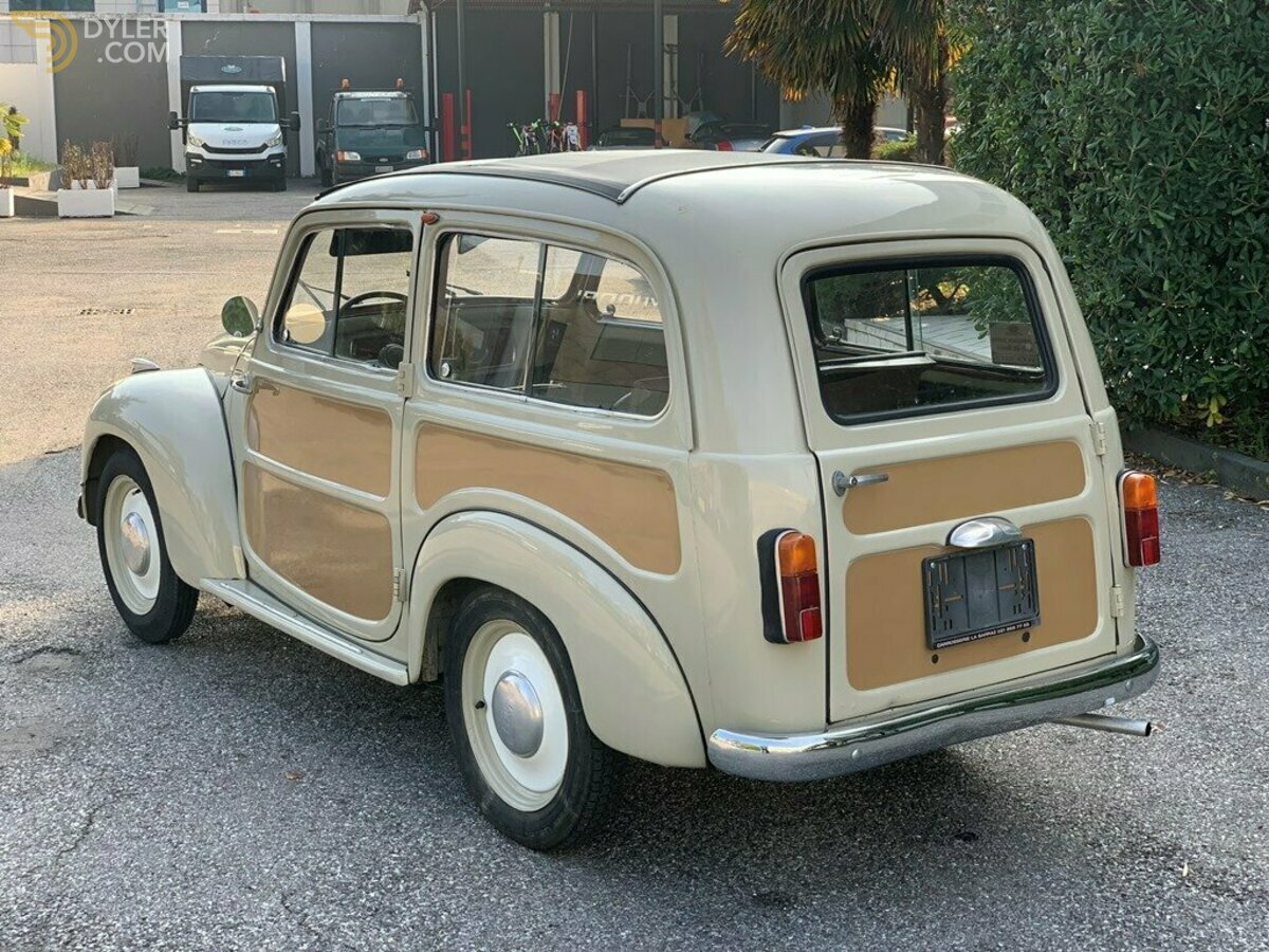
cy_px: 476
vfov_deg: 28.0
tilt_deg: -10.9
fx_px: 1906
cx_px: 634
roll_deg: -0.3
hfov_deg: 36.8
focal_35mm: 52
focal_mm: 6
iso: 16
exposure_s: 1/169
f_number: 2.4
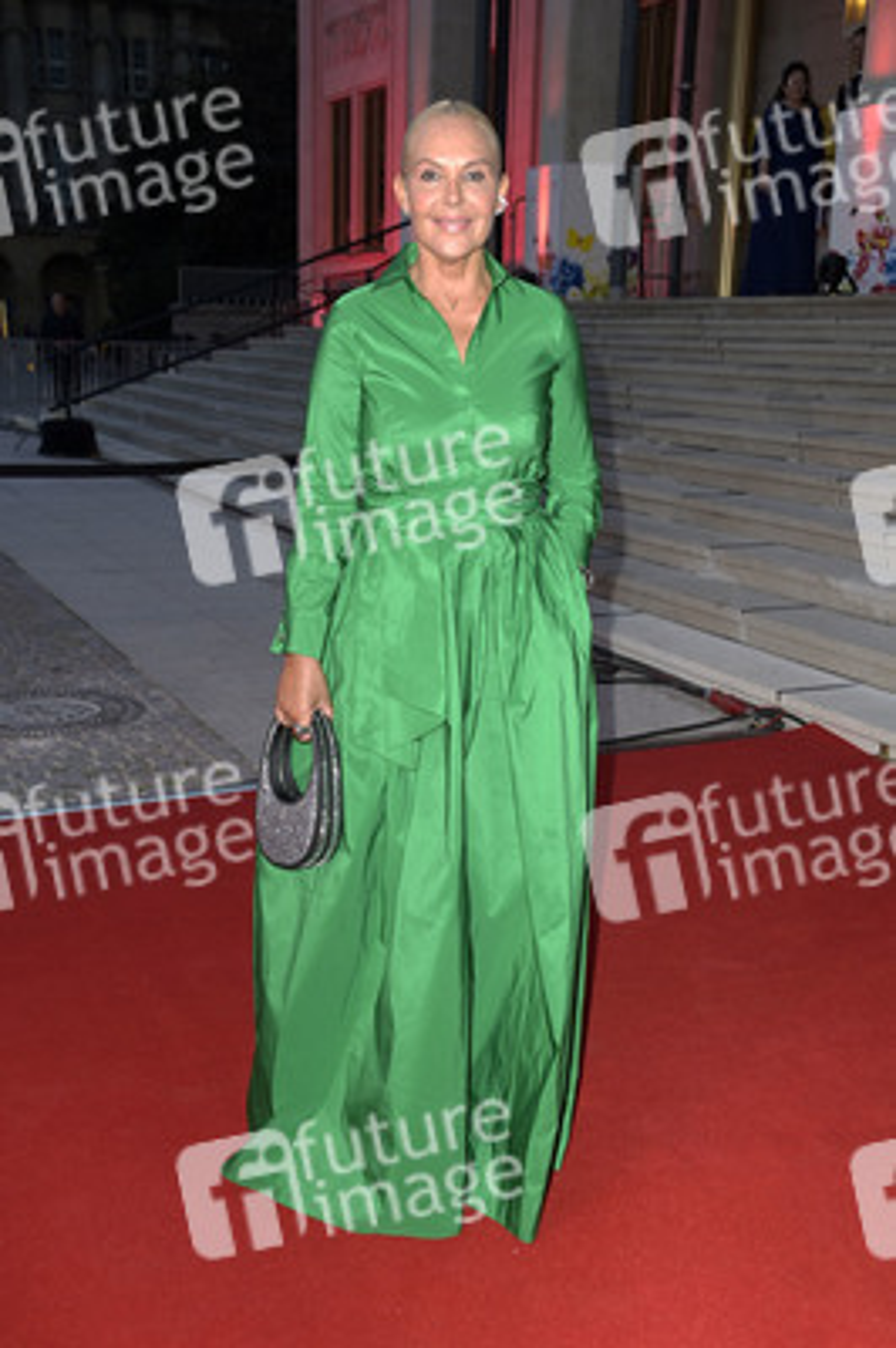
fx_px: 1645
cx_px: 448
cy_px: 674
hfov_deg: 30.5
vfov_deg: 44.5
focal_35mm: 44
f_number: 5.6
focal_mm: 44
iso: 1250
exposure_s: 1/200
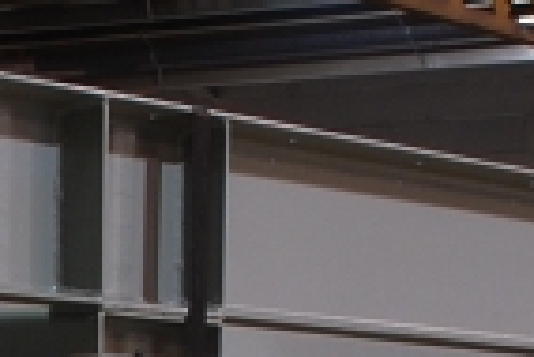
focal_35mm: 303
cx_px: -474
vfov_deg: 4.4
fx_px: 4499
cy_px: 971
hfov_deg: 6.6
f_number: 25
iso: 100
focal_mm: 28
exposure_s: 8
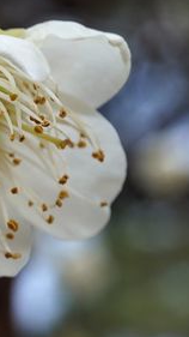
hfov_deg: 6.6
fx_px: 1533
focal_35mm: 172
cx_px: -311
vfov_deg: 12.4
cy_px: 280
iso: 100
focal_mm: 30
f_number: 8
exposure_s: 1/125
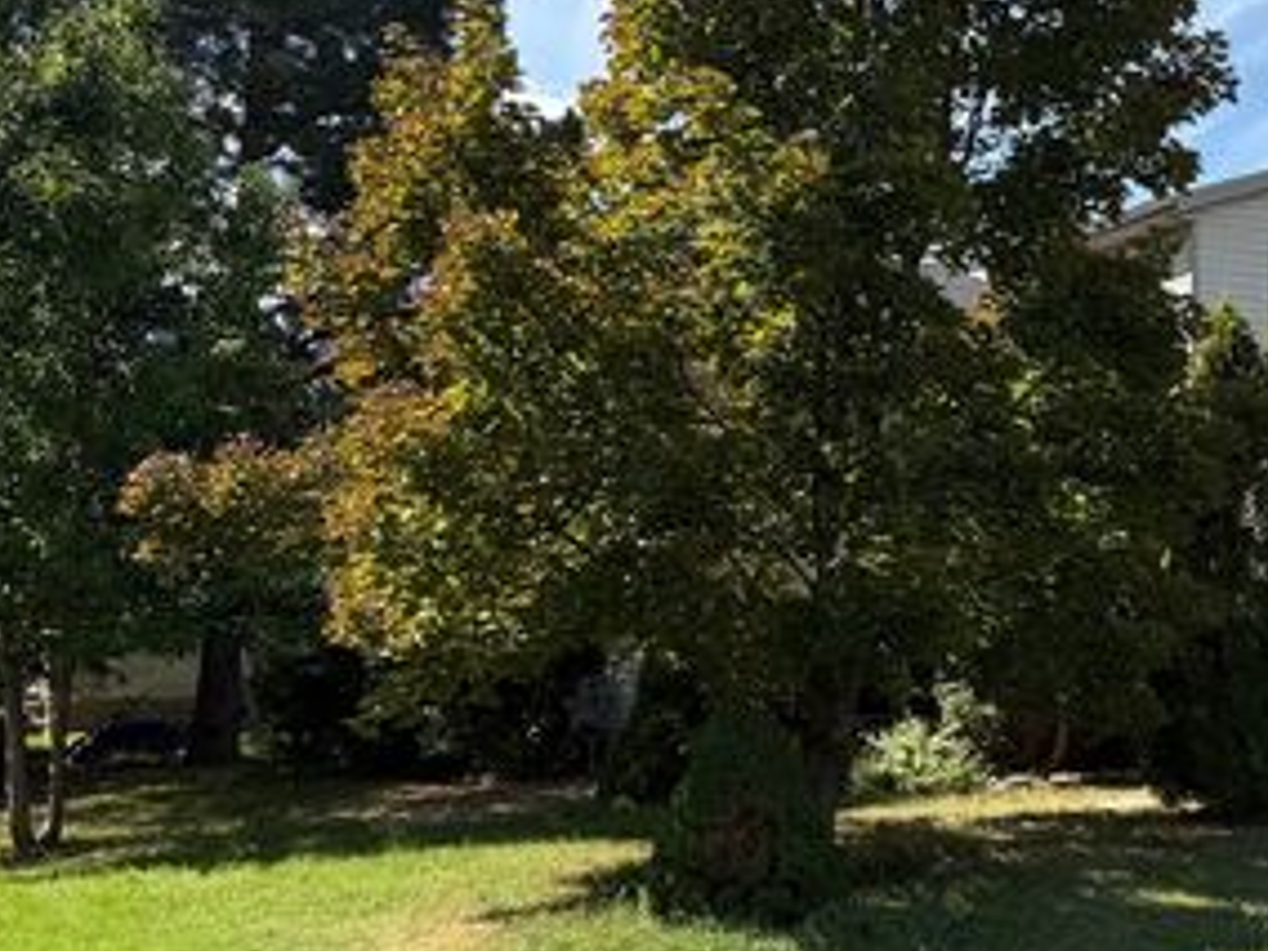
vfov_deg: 26.9
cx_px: 1161
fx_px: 1978
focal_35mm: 54
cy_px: 612
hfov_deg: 33.5
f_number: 1.78
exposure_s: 1/2611
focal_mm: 6.76
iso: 80
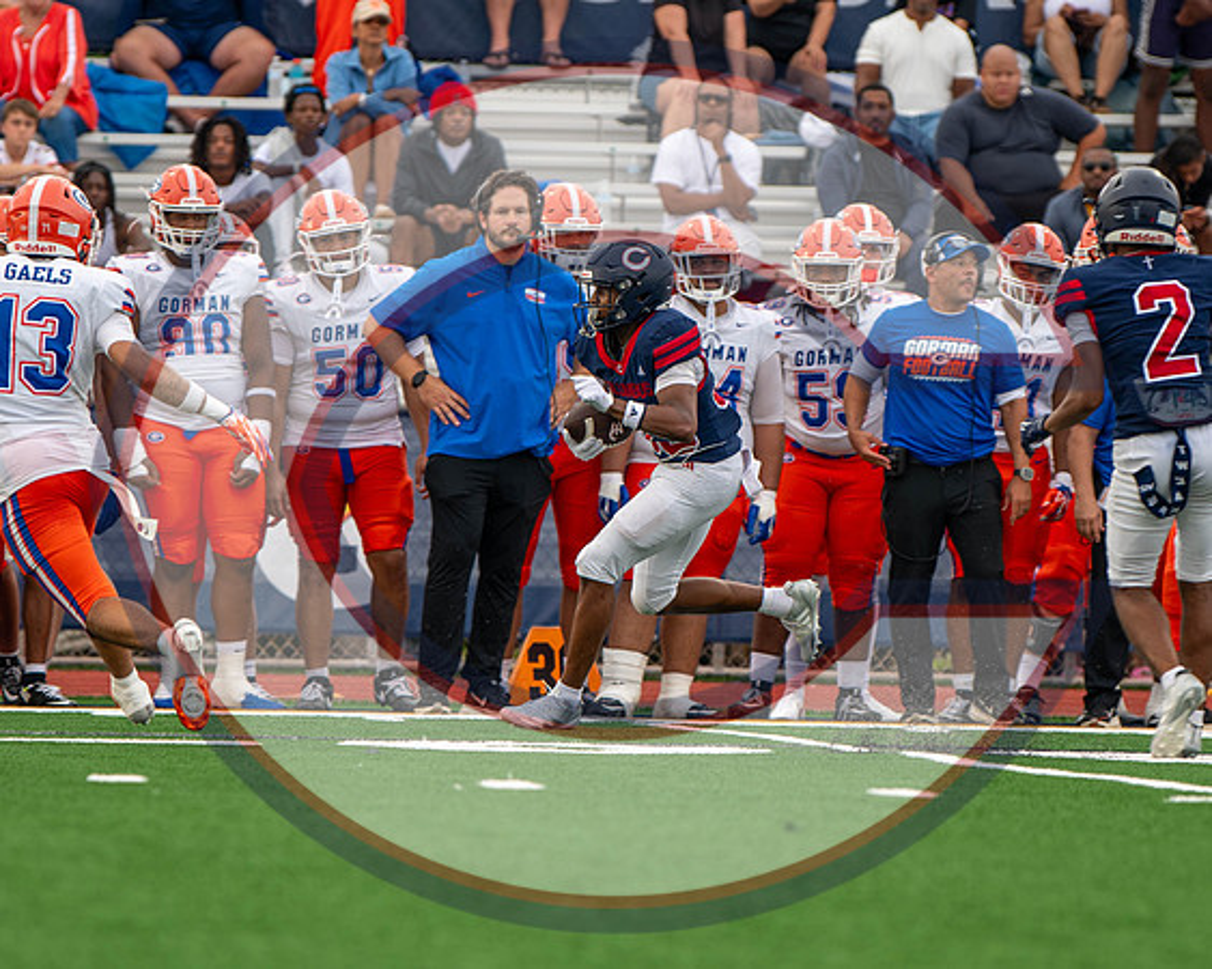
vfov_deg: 3.6
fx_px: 15282
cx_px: 584
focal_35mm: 426
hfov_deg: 4.5
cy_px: 590
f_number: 2.8
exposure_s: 1/1000
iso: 360
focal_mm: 160
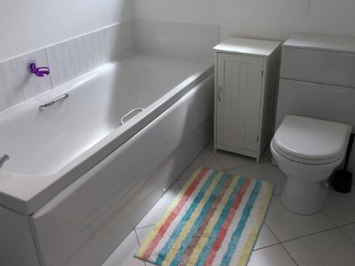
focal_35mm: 35
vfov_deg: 40.6
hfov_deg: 52.6
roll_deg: +1.0
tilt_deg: -24.9
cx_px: 183
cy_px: 114
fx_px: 359
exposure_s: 1/309
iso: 32
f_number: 2.2
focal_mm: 4.15
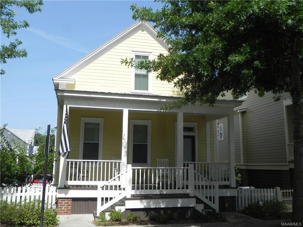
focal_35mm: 37
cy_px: 114
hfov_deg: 50.1
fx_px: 324
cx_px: 152
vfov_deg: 38.7
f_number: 7.1
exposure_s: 1/400
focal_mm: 6.6
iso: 160
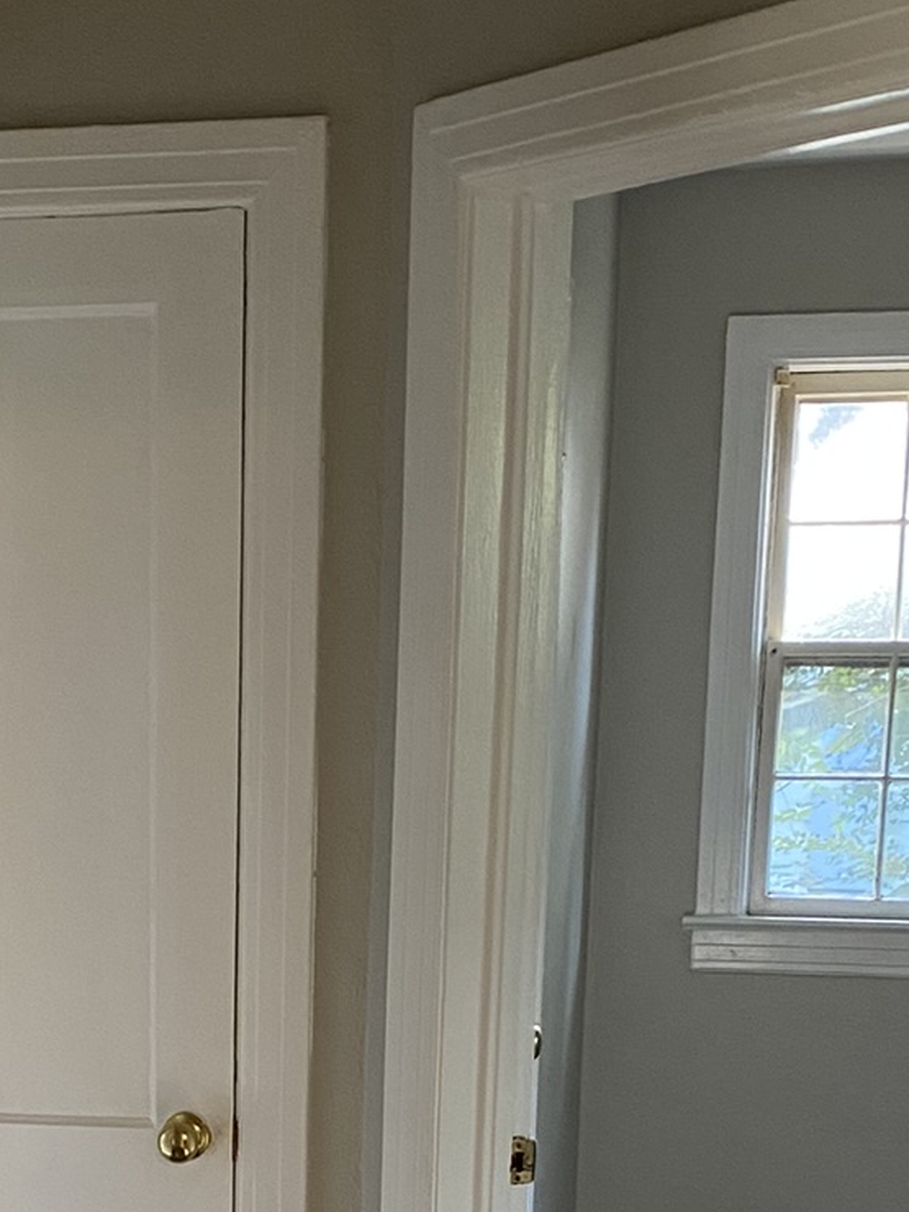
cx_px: 128
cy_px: 1220
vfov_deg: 25.6
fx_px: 2521
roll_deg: -0.1
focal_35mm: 72
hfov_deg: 20.1
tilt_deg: -12.7
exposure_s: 1/60
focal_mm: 4.25
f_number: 1.8
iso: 320
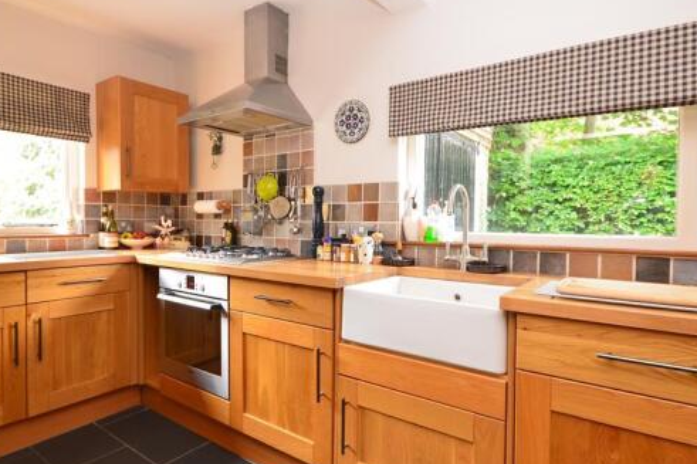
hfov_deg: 84.0
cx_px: 334
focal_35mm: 20
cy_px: 221
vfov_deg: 61.9
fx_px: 387
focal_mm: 10
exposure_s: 1/3
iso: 400
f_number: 7.1
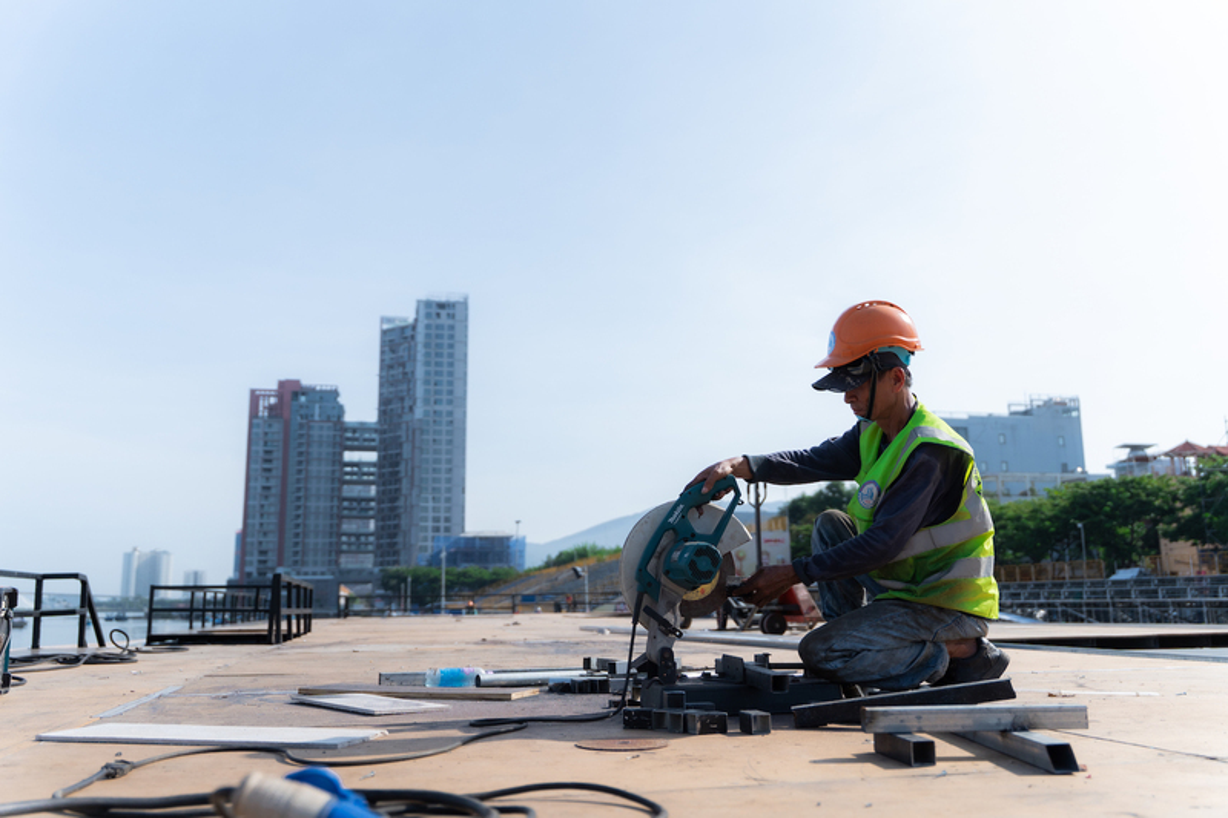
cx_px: 614
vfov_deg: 42.6
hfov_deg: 60.6
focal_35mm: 31
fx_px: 1050
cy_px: 409
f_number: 2.8
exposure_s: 1/8000
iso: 400
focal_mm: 30.8
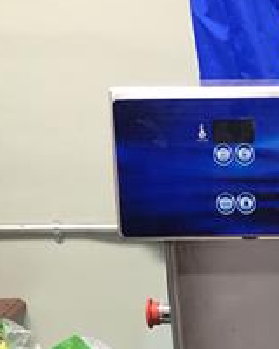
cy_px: 458
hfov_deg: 16.2
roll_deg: +0.6
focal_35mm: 91
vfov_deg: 19.4
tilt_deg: -21.5
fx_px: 939
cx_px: 342
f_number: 1.8
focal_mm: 3.99
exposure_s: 1/15
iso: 50
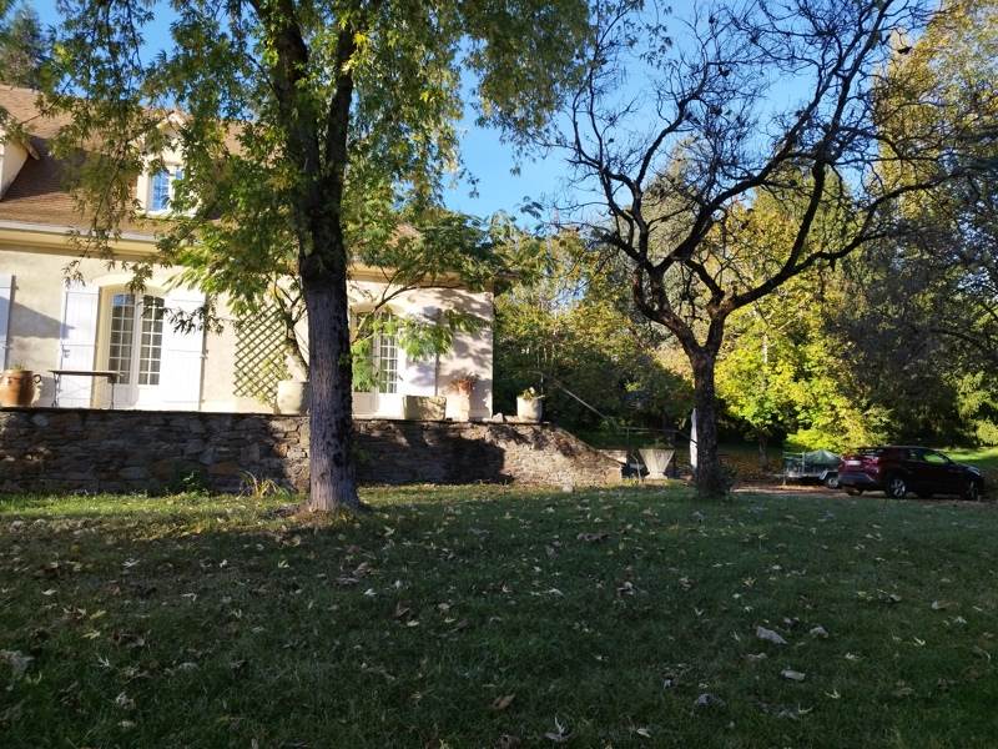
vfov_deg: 56.8
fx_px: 692
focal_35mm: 24
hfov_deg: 71.6
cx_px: 499
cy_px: 374
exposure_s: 1/310
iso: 50
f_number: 1.89
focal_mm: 5.89
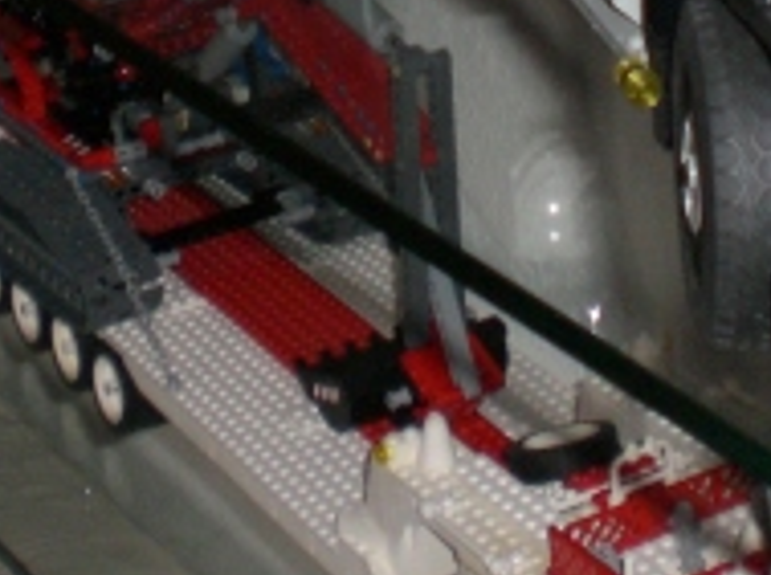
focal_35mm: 129
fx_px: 2868
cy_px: -261
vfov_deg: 11.1
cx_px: 510
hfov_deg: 15.3
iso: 200
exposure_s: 1/60
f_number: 3.1
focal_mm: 6.3
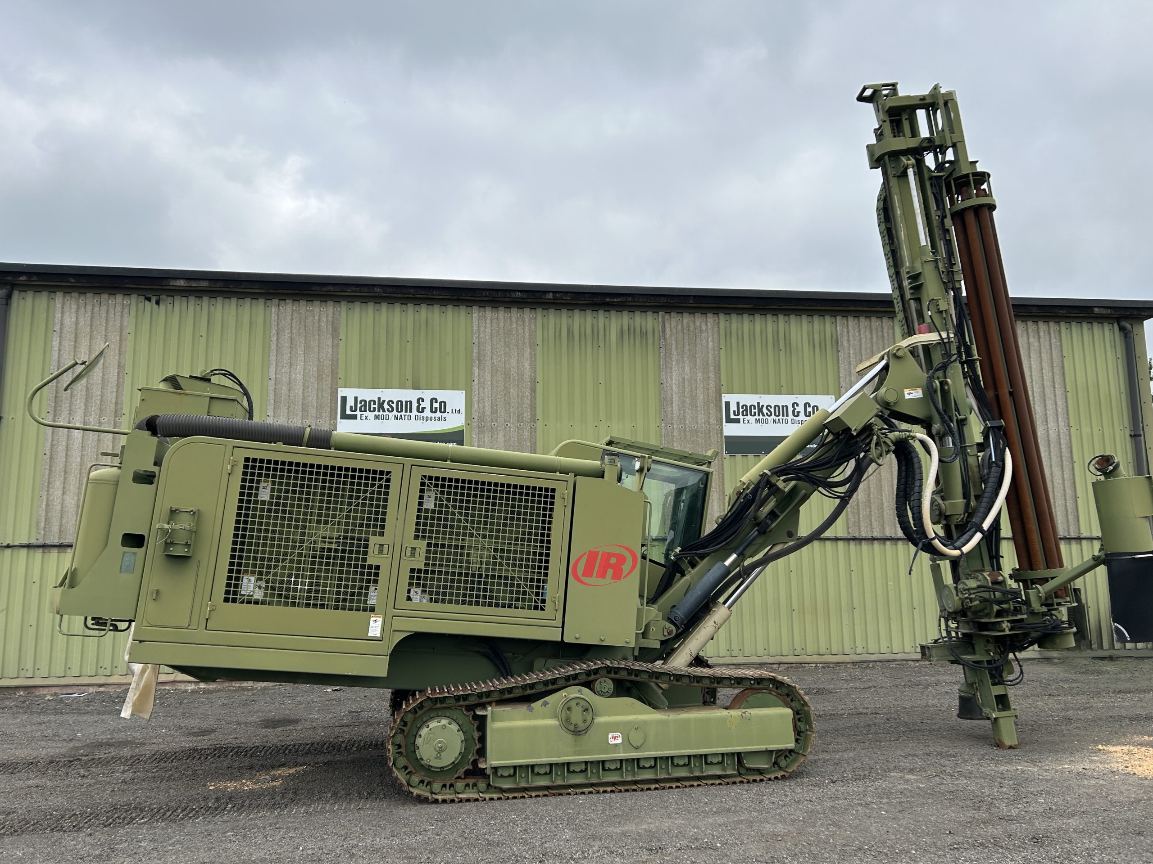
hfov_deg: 67.3
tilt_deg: +10.8
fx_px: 866
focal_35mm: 26
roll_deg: +0.8
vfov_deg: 53.1
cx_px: 576
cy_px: 432
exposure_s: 1/3571
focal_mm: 5.7
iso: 50
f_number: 1.5
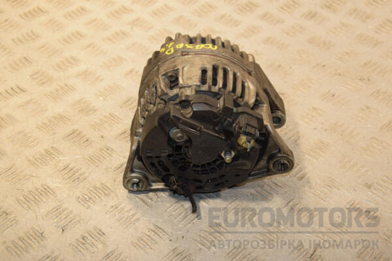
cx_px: 196
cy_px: 130
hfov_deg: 31.9
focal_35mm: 63
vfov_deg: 21.6
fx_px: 686
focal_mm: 42
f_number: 6.3
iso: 800
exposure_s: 1/200
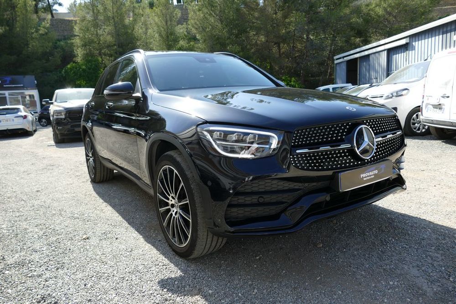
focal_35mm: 25
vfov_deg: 51.3
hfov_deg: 71.5
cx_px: 228
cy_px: 152
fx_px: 317
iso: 125
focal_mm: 9.12
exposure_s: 1/640
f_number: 2.8
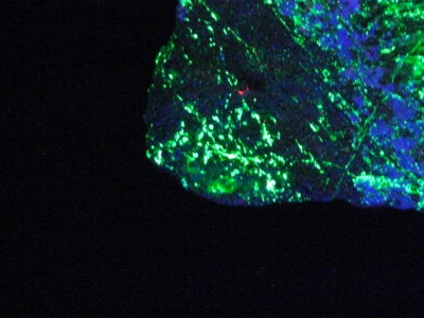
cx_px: 356
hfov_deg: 23.9
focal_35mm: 80
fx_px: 980
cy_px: 48
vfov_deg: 18.2
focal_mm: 9.5
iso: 800
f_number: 3.1
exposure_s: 1/8
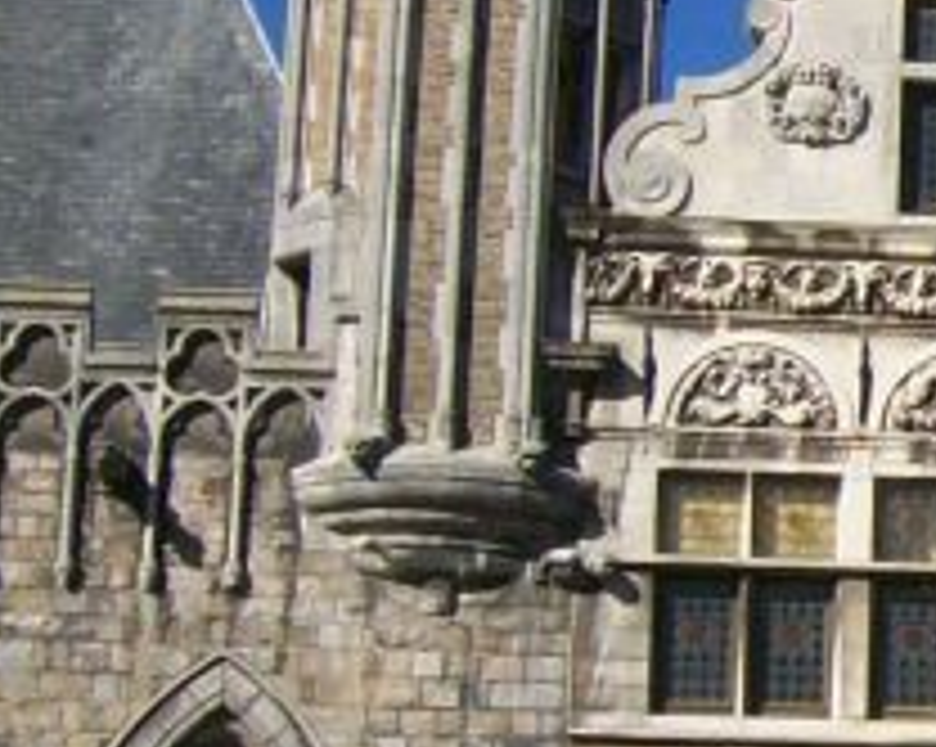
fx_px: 4788
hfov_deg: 10.5
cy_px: 626
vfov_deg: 8.9
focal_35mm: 173
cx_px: 1688
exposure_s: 1/749
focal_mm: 6
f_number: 4.8
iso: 80
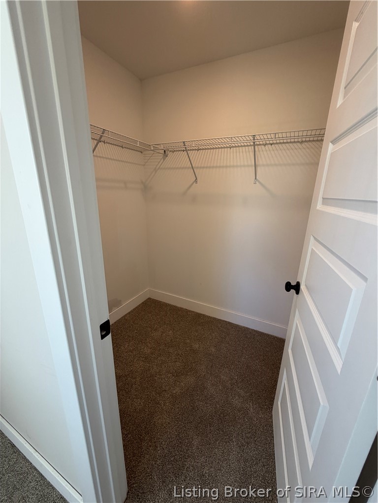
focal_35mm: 14
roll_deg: -1.6
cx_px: 189
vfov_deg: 102.1
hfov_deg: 85.7
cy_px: 252
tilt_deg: -12.1
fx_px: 204
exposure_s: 1/121
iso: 125
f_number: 2.2
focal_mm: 2.22
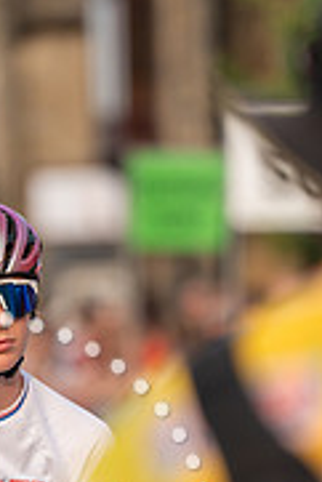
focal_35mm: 497
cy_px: 333
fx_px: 6655
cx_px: 21
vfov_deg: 4.1
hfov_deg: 2.8
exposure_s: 1/2500
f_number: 2.8
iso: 500
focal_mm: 200
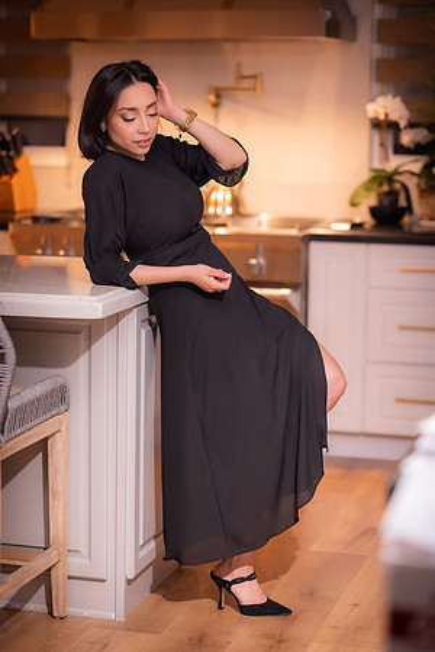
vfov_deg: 23.9
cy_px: 326
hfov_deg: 16.1
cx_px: 218
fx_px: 1541
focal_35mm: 85
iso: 1600
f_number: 2
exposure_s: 1/640
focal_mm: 85
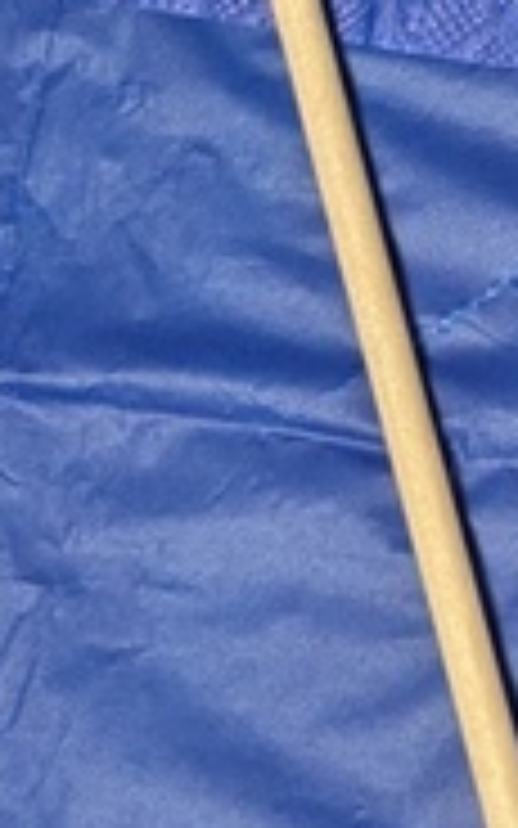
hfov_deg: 8.9
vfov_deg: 13.4
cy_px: -626
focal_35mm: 142
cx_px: 894
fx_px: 3207
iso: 114
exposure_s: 1/120
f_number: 1.85
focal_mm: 6.81
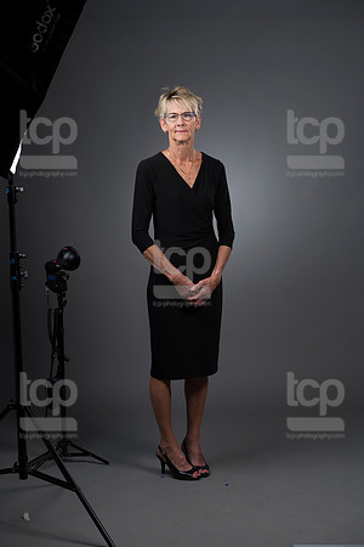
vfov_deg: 25.4
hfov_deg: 17.1
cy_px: 274
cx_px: 182
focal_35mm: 80
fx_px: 1213
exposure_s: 1/250
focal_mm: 80
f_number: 5.6
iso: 160
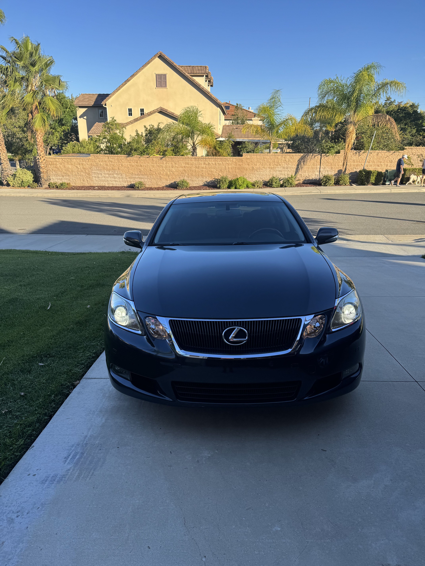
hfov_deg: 56.8
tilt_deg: -20.6
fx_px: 393
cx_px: 212
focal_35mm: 24
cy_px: 283
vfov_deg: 71.6
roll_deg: -0.6
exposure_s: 1/1818
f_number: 1.78
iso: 80
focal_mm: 6.76
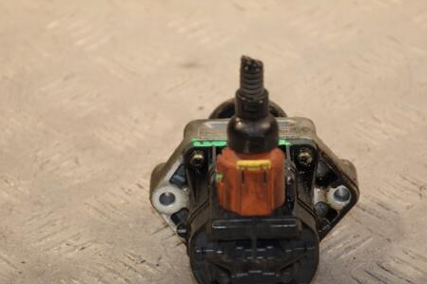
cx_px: 201
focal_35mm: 211
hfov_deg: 9.8
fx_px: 2498
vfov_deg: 6.5
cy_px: 172
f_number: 5.6
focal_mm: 105
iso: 800
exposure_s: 1/200
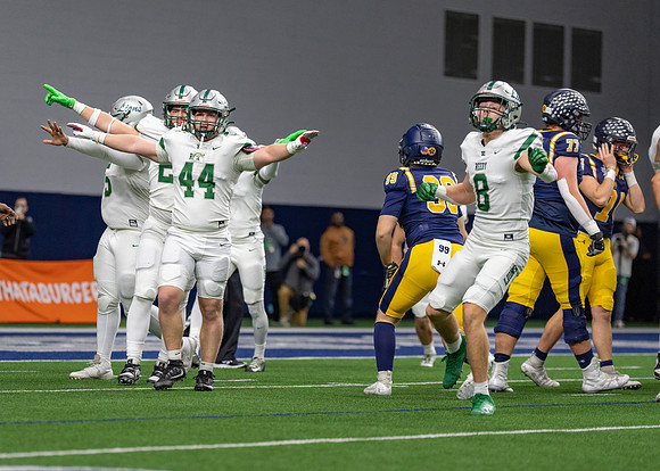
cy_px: 290
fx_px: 3623
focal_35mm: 193
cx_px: 247
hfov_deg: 10.4
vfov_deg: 7.4
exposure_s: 1/1250
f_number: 2.8
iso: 1600
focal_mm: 147
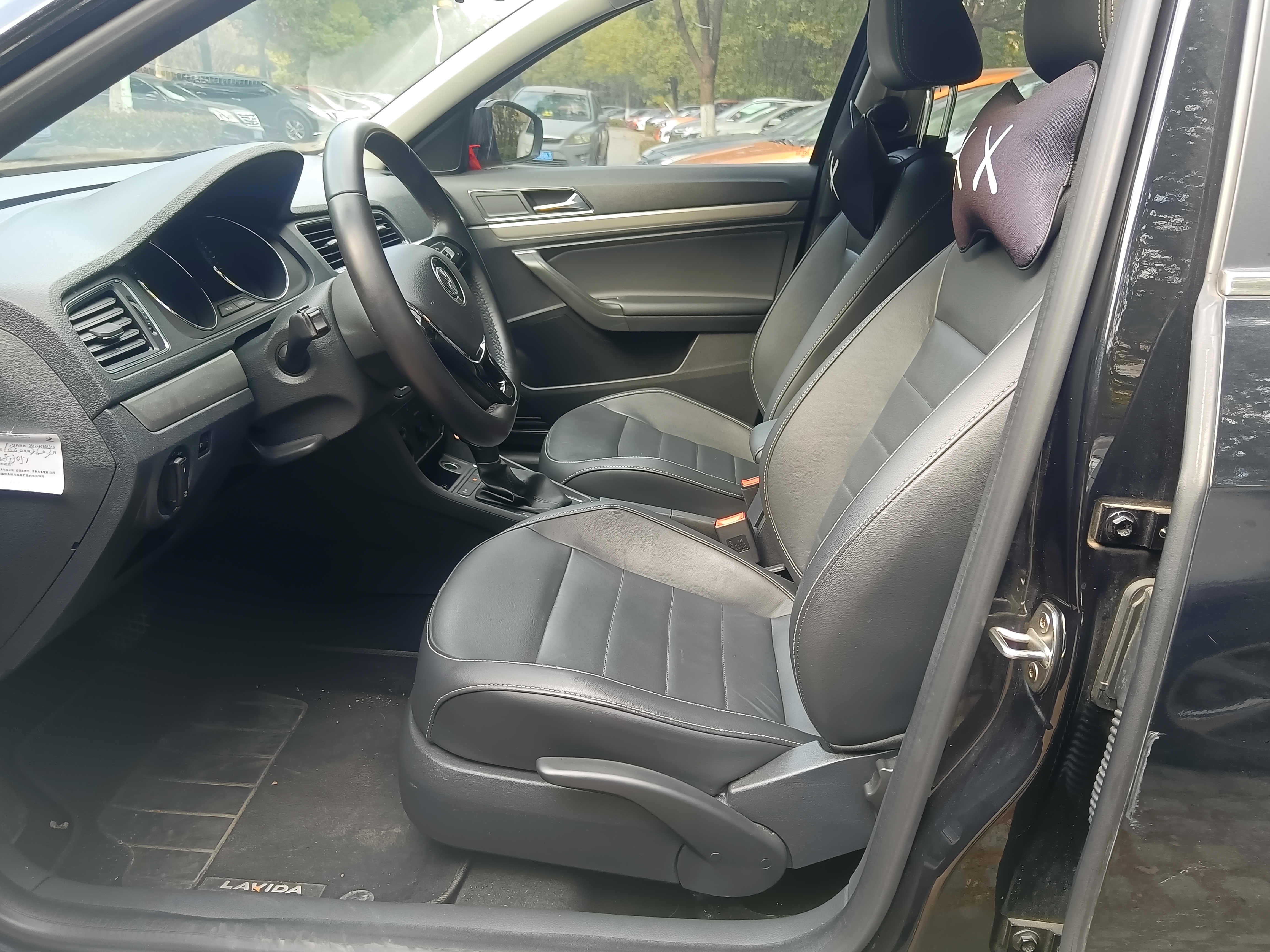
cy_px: 476
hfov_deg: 65.3
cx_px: 635
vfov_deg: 51.4
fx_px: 991
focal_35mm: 27
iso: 290
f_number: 1.9
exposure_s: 1/100
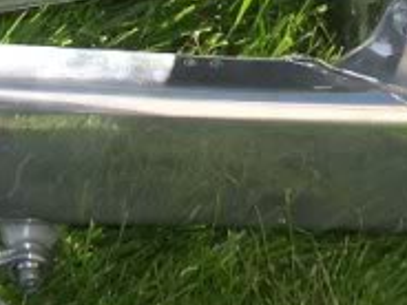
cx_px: 102
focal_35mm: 152
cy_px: -175
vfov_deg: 9.4
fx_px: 1787
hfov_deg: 13.0
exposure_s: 1/400
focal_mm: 5.8
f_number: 4.3
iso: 80
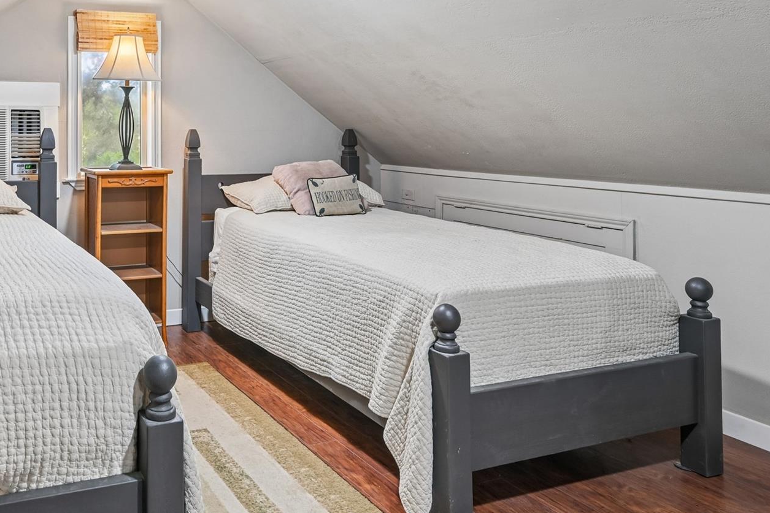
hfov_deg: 56.7
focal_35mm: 31
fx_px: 663
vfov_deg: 41.1
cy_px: 127
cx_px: 175
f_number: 8
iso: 400
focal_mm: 19
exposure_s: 1/15
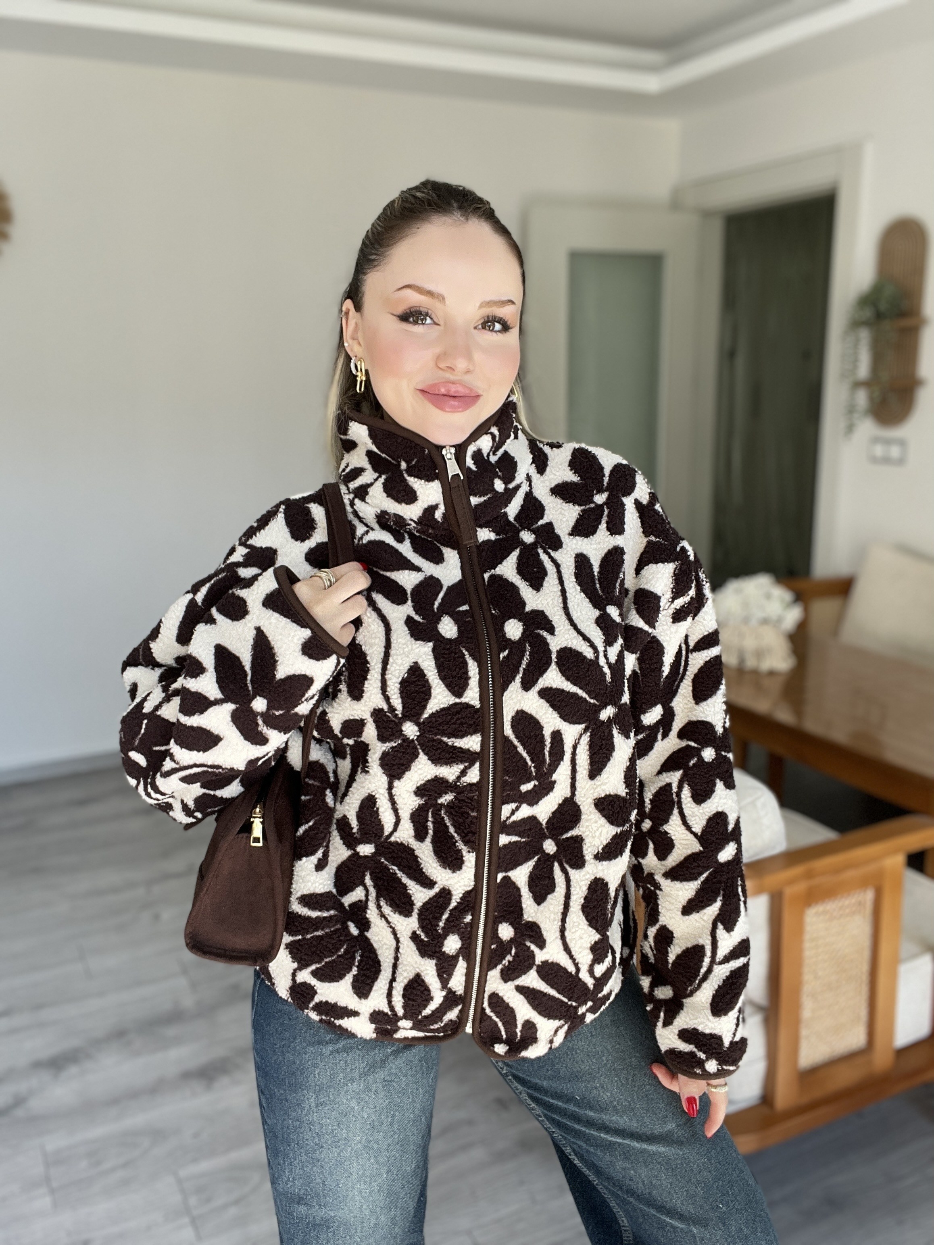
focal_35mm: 30
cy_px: 622
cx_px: 467
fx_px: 1079
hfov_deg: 46.8
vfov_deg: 60.0
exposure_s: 1/121
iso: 50
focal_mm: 2.71
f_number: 2.2
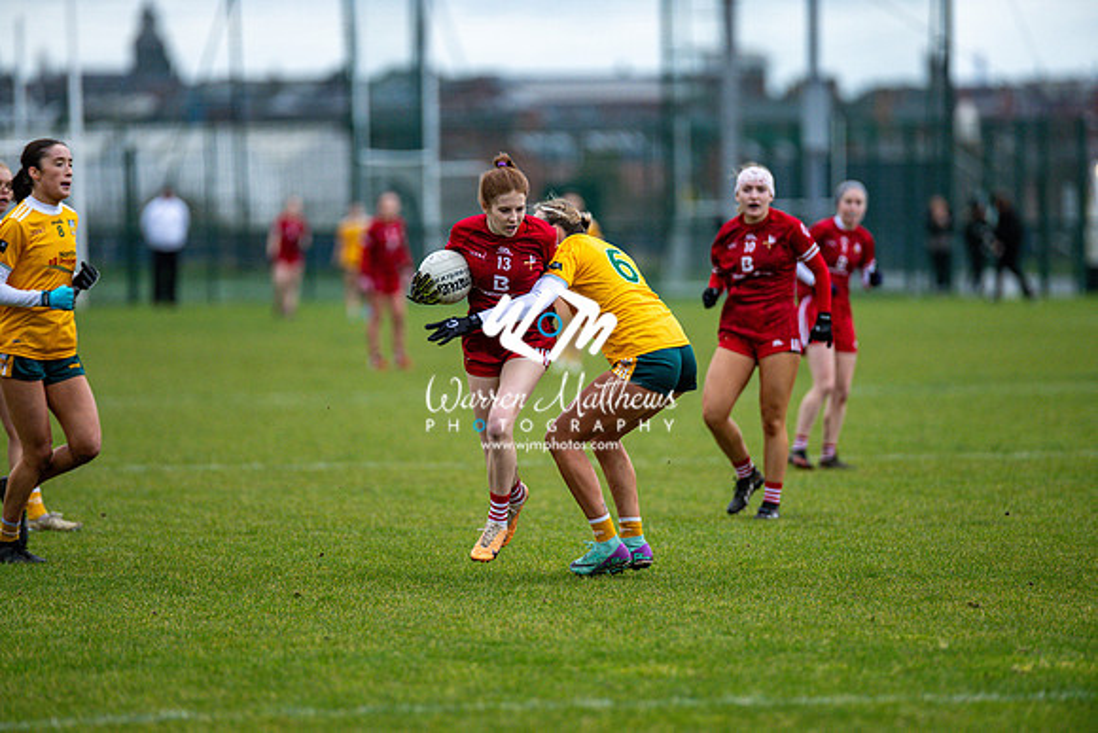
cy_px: 366
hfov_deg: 6.9
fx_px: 9152
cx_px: 549
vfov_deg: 4.6
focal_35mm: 300
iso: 2200
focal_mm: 300
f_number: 2.8
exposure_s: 1/640
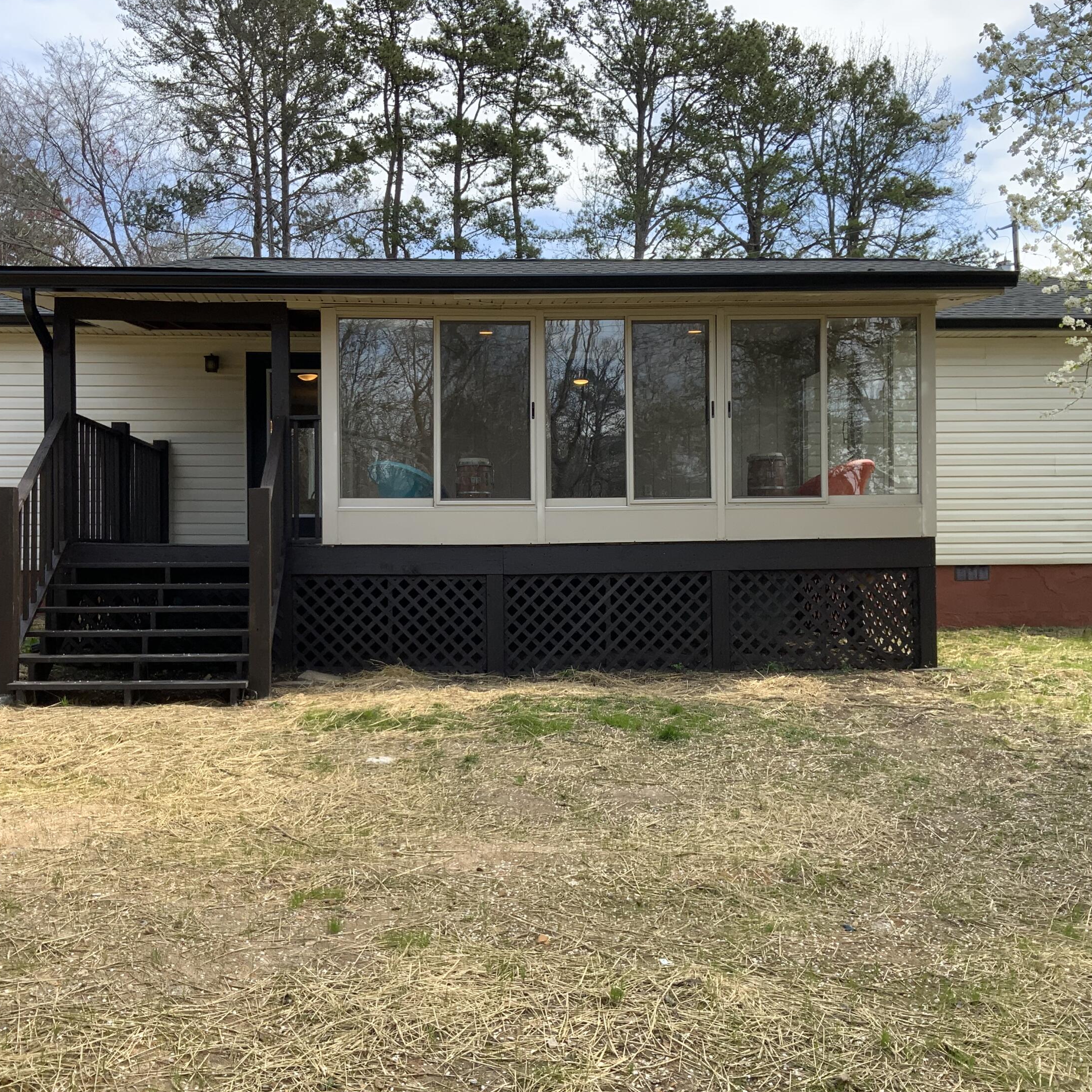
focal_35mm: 35
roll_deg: -0.6
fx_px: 1249
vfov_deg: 47.2
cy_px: 552
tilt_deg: +0.9
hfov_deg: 47.2
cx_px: 508
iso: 16
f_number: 1.8
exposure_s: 1/534
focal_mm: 3
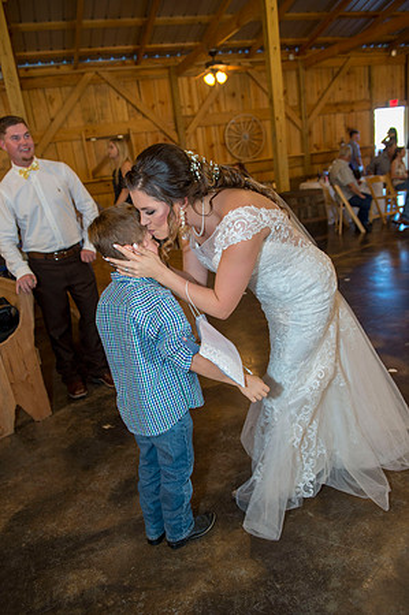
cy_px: 308
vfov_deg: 67.4
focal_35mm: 27
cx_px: 204
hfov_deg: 47.8
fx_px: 461
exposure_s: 1/125
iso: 1600
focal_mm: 27
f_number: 4
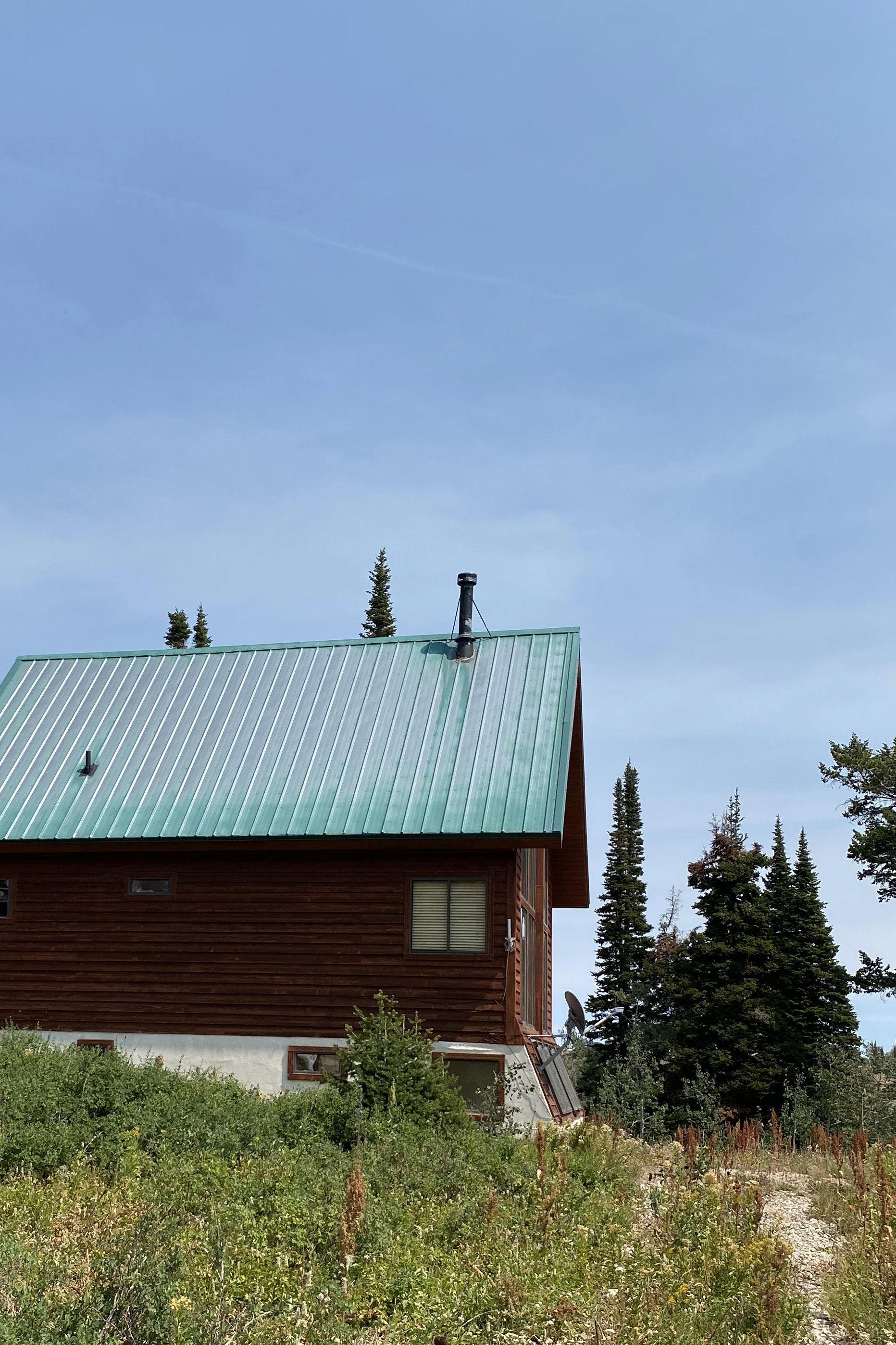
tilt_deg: +11.1
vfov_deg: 48.8
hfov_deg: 33.5
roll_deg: -3.5
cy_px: 890
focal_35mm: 39
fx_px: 1456
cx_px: 225
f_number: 1.8
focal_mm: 4.25
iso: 32
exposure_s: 1/3215
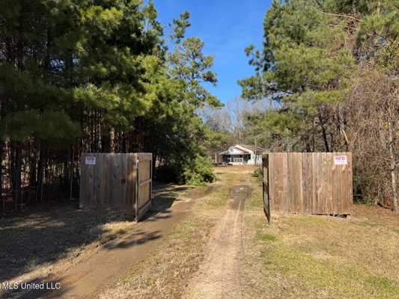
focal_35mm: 24
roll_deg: -0.2
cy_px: 150
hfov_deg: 71.6
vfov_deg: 56.8
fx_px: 277
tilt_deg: +2.0
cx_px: 200
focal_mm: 6.76
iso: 80
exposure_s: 1/2833
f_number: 1.78
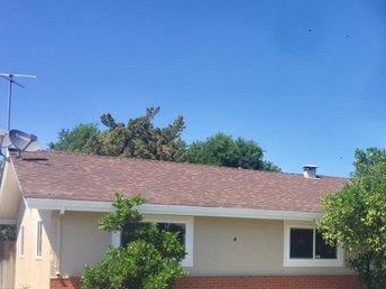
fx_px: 602
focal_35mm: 54
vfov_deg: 26.6
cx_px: 325
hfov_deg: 34.1
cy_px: 226
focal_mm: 4.15
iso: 32
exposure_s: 1/2083
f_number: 2.2
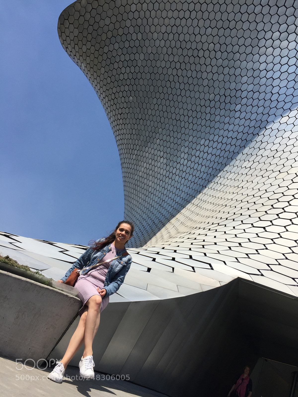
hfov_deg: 48.2
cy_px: 198
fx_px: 333
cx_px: 149
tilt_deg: +28.5
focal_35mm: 29
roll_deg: -28.4
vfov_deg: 61.7
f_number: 2.2
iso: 32
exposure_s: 1/3300
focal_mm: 4.15
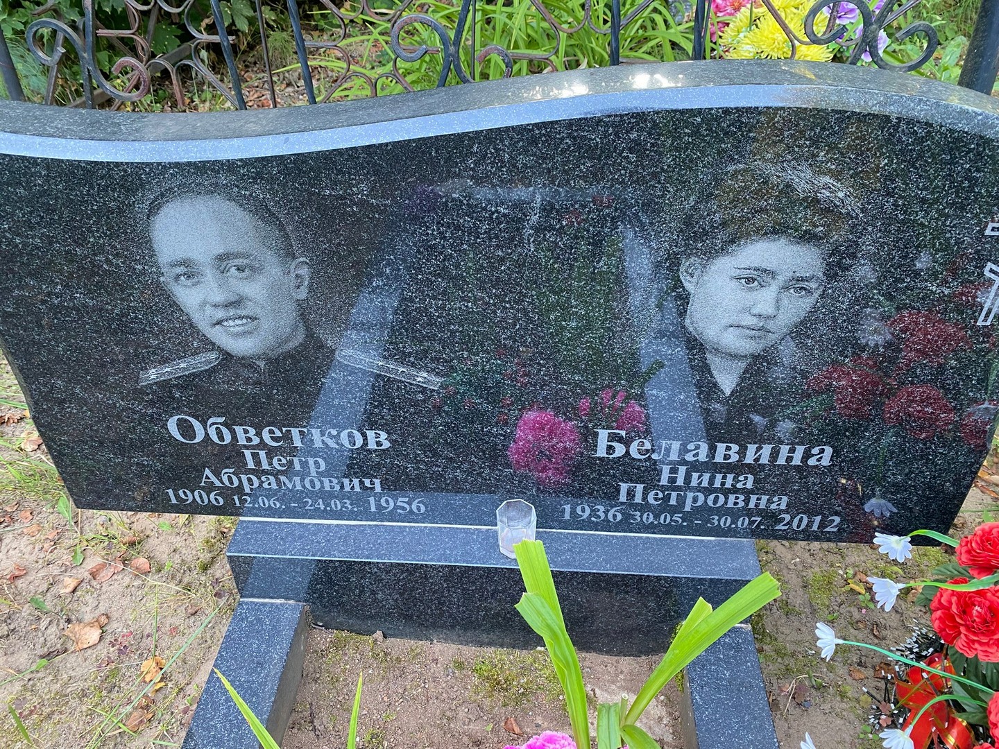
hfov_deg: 67.3
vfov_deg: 53.1
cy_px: 374
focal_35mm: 26
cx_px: 500
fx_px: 750
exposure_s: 1/82
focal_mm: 4.25
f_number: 1.8
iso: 125
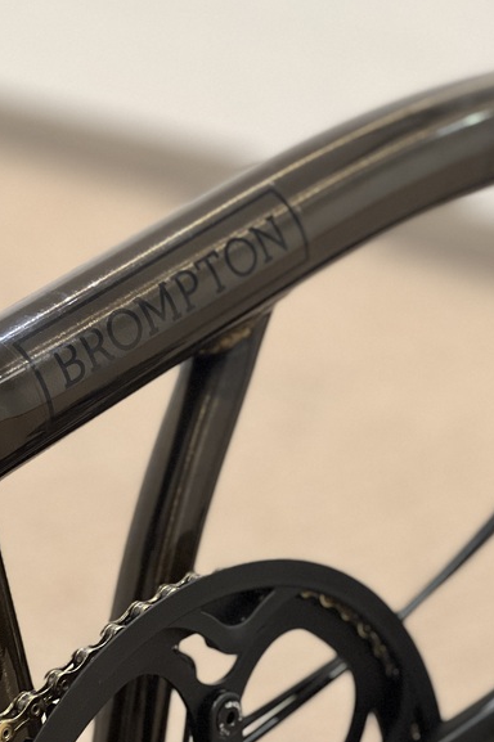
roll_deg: -4.4
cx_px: 396
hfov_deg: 9.8
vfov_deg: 14.7
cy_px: 341
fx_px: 2885
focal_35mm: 140
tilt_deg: -13.8
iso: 250
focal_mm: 9
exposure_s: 1/33
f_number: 2.8
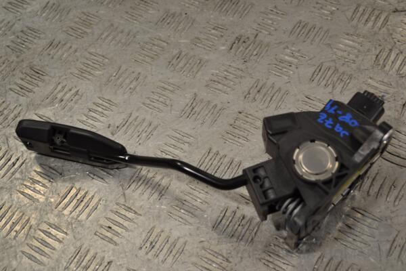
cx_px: 203
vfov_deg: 25.8
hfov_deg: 37.9
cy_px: 136
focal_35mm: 52
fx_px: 592
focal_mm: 35
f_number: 5
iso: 100
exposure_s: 1/50
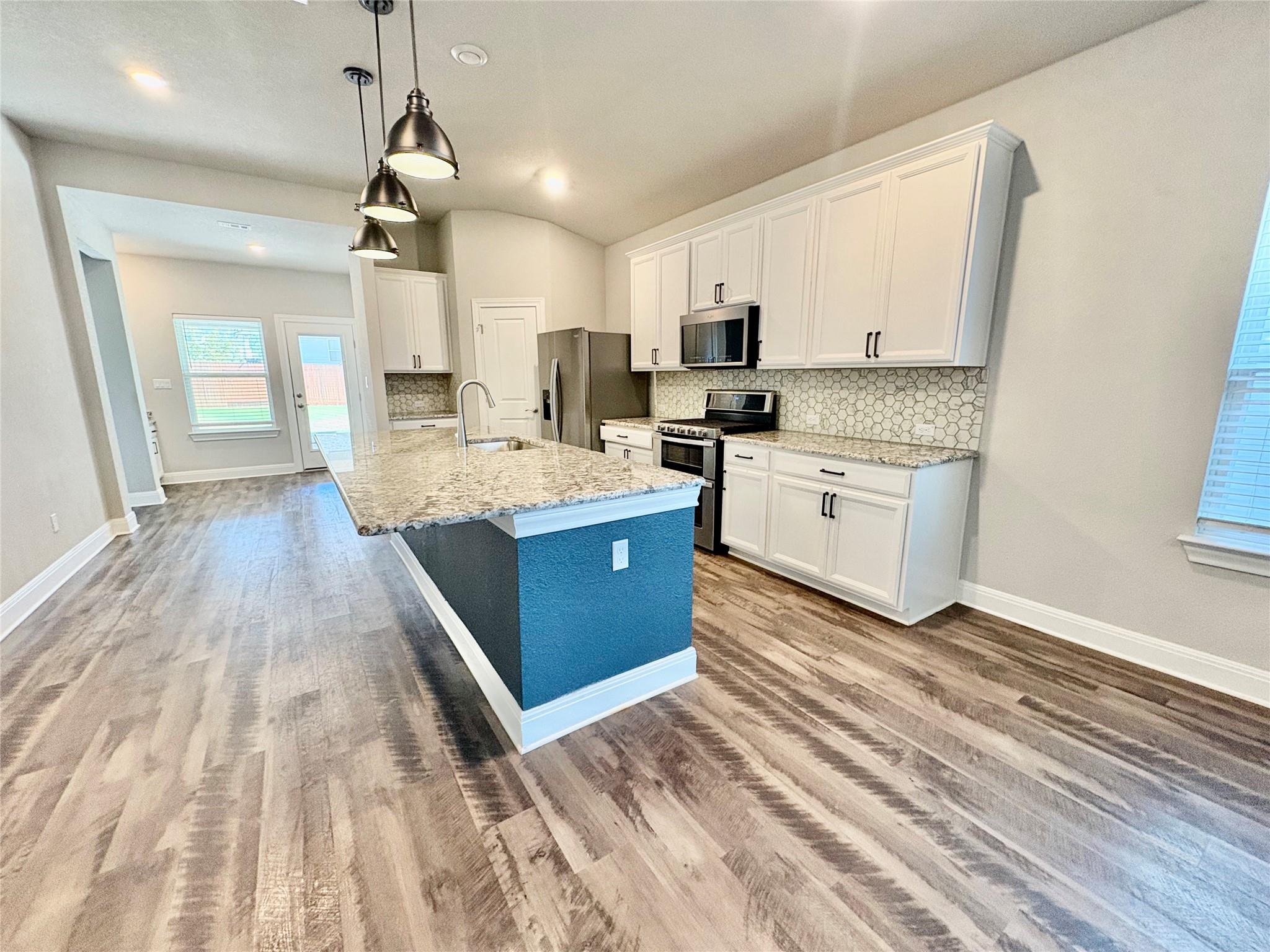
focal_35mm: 14
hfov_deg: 102.1
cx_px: 635
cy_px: 476
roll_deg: +0.4
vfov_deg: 85.7
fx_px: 514
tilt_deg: -9.2
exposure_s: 1/60
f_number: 2.2
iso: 400
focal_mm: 2.22
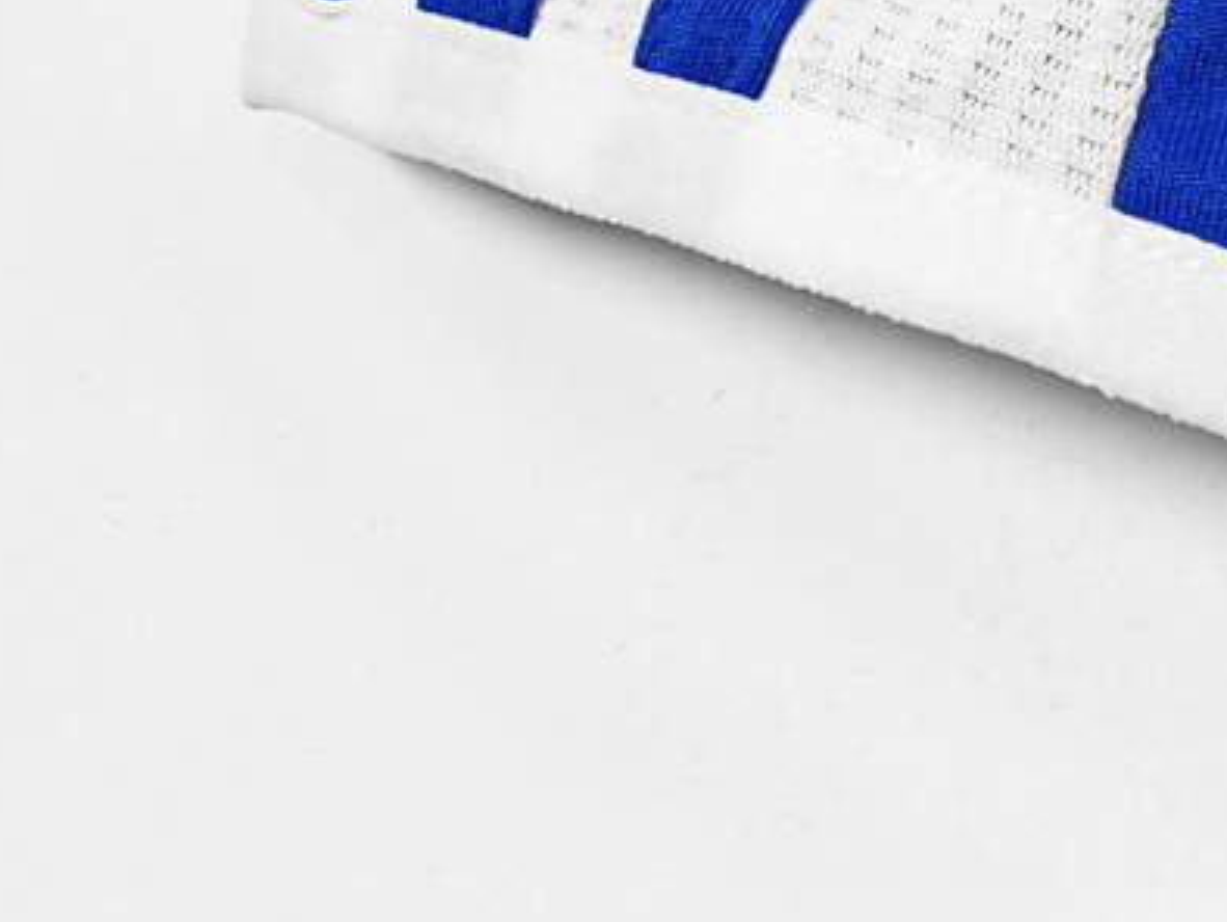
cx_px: 987
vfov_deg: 21.8
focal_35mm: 63
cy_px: -143
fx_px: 2234
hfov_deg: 30.0
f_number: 2.2
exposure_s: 1/100
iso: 170
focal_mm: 2.59
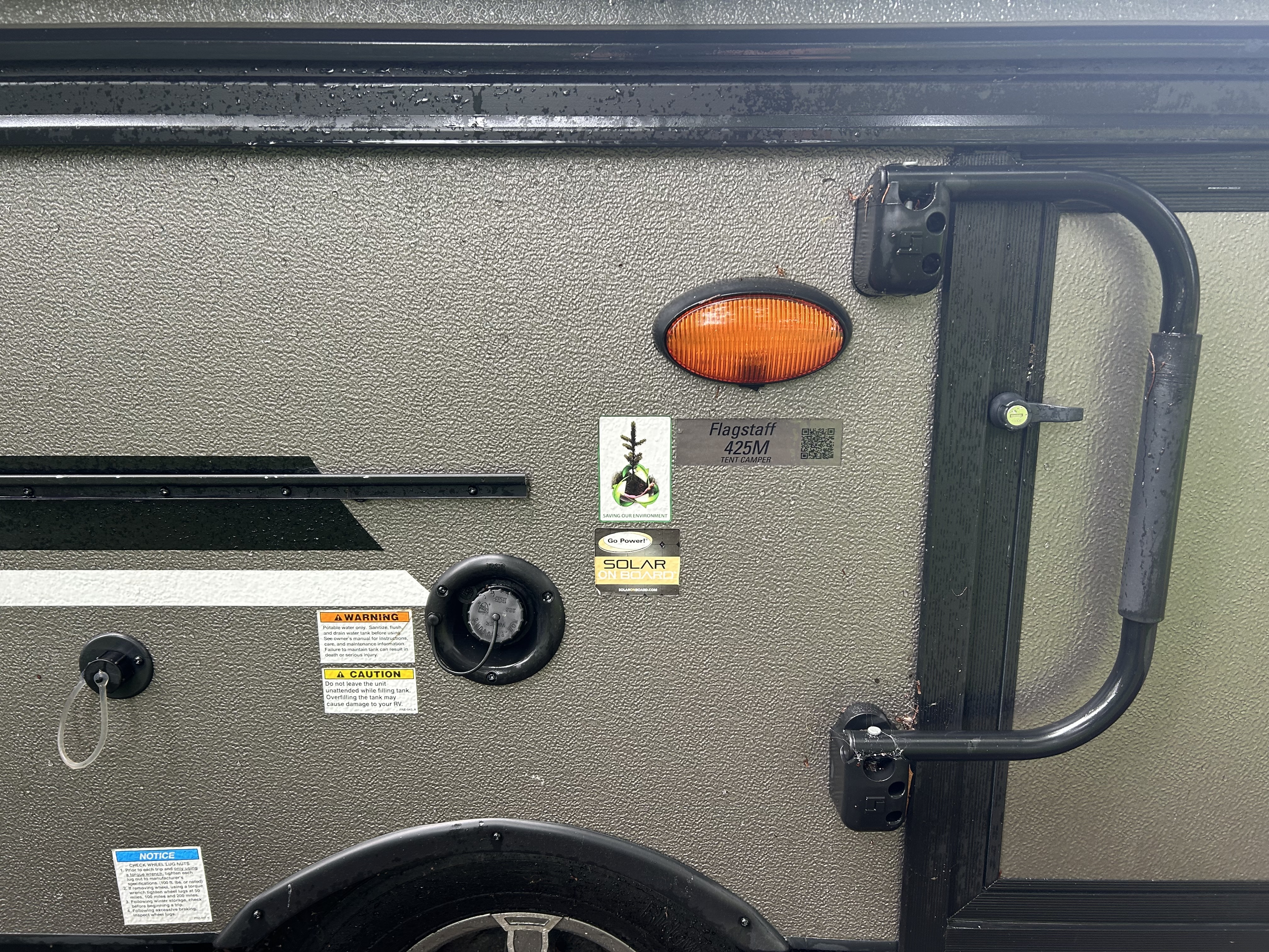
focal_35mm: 26
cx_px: 634
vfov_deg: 53.1
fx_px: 953
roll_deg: -0.8
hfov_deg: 67.3
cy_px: 476
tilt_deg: -11.2
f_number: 1.5
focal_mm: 5.7
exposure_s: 1/121
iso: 80
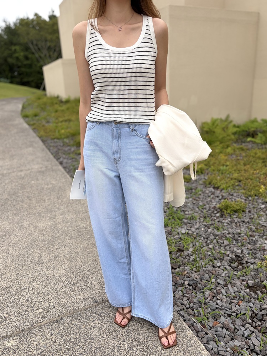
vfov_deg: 67.3
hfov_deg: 53.1
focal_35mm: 26
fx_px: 267
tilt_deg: -17.9
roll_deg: +2.7
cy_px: 178
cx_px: 134
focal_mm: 5.96
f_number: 1.6
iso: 50
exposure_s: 1/397
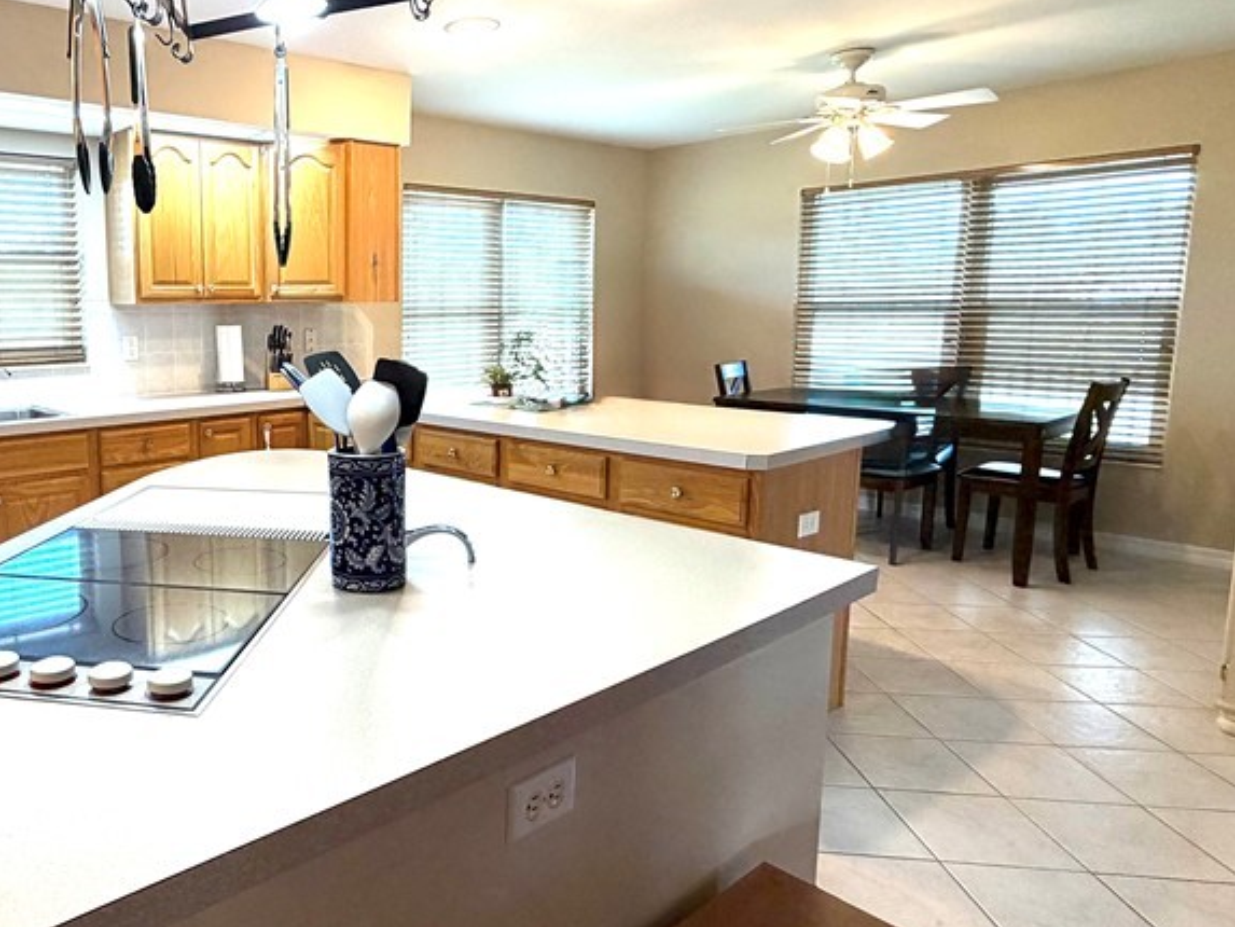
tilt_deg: -7.7
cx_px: 308
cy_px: 429
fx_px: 892
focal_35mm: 25
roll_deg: +1.3
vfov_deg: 54.8
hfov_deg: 65.2
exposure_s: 1/120
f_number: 2.2
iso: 200
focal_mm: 2.22
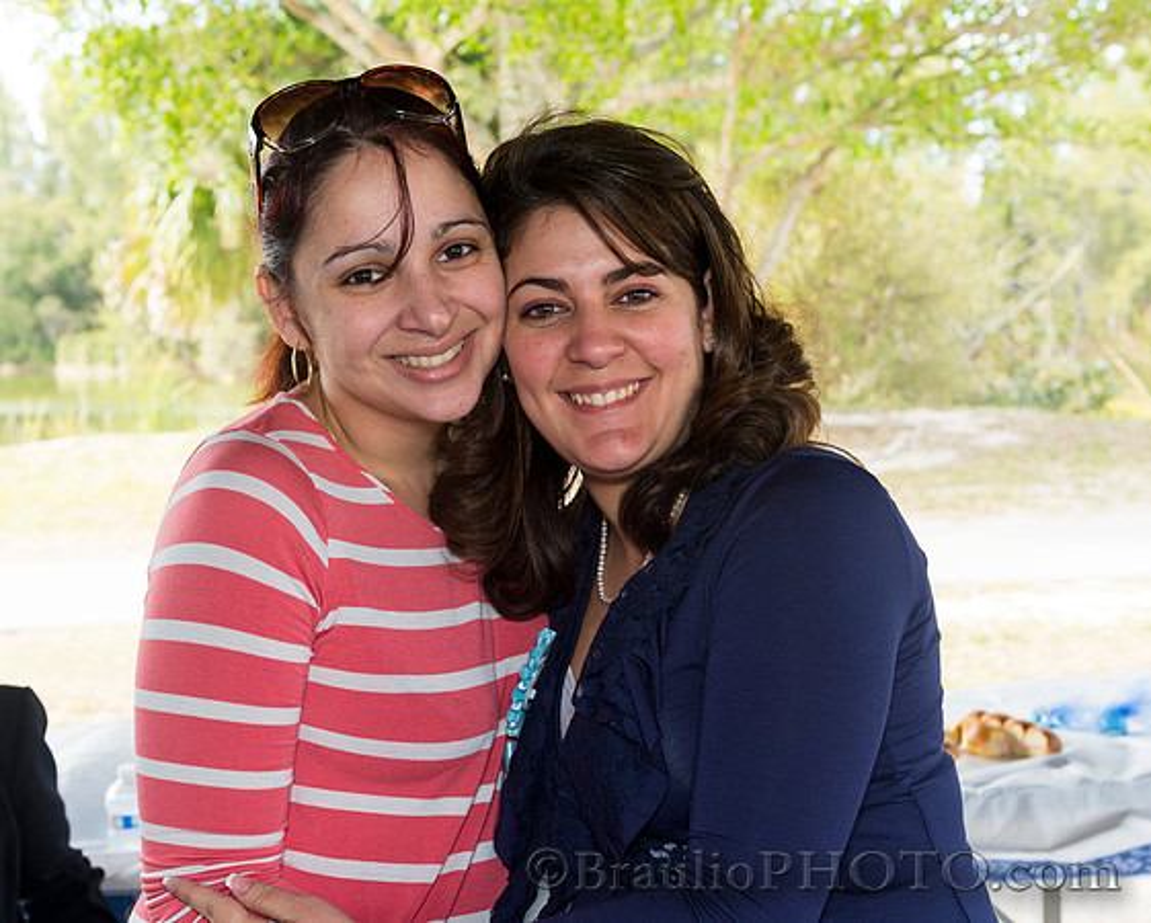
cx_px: 550
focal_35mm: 54
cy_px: 485
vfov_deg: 28.0
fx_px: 1854
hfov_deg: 34.5
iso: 320
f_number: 6.3
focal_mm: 42
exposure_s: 1/160
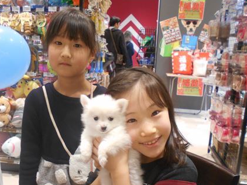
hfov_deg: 50.2
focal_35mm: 37
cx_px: 120
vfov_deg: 38.4
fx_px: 264
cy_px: 116
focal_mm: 4.6
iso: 280
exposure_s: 1/30
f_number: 3.2
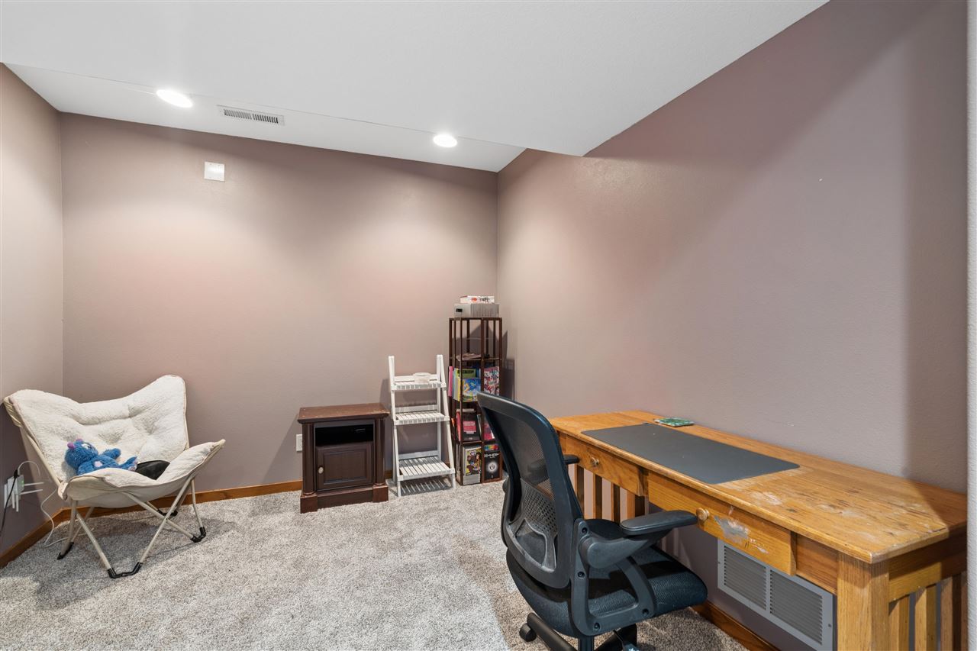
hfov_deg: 96.7
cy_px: 326
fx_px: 434
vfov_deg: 73.7
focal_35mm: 16
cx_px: 488
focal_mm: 16
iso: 400
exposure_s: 1
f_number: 10
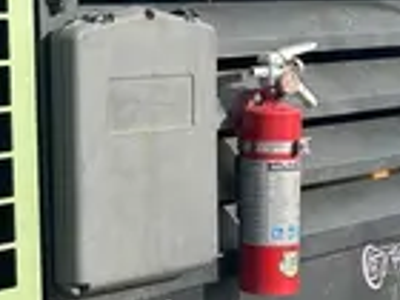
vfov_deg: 14.5
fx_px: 1179
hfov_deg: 18.7
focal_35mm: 102
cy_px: 153
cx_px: 0
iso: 50
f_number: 1.5
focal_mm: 5.7
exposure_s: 1/2045
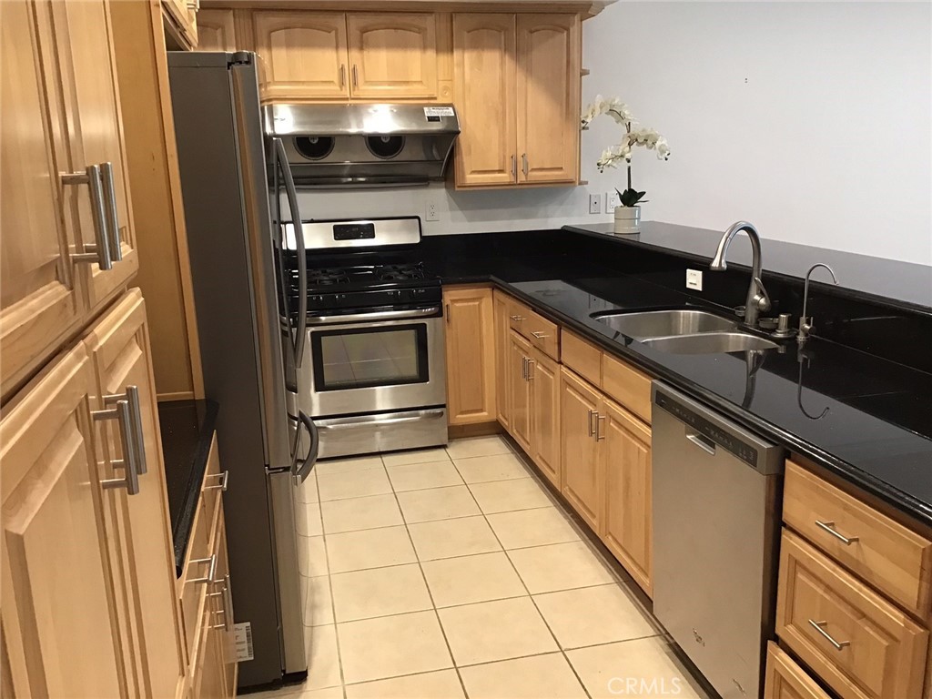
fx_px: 835
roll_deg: +2.1
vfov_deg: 45.4
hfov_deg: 58.4
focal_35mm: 31
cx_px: 466
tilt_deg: -12.2
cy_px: 350
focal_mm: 3.3
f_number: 2.4
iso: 125
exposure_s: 1/33
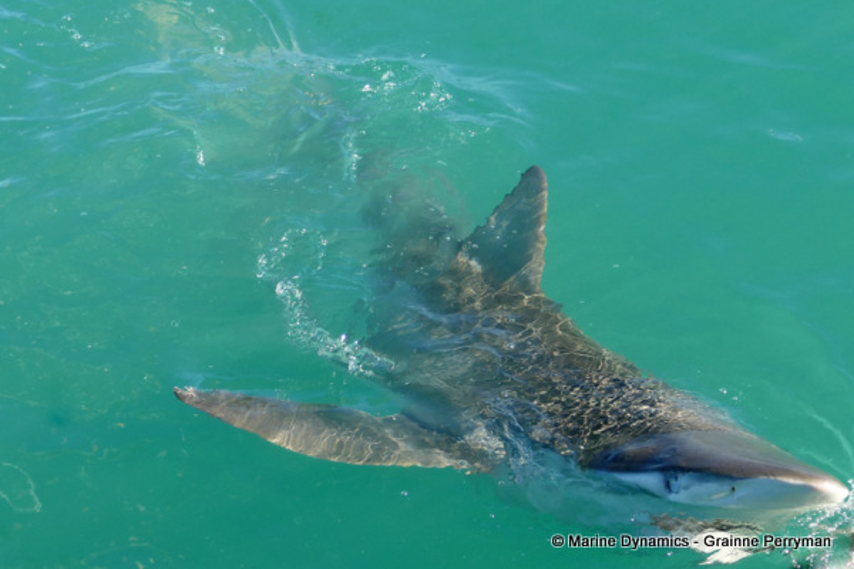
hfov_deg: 38.9
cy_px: 284
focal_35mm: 51
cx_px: 427
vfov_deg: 26.5
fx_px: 1210
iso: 125
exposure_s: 1/640
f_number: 3.4
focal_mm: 18.77
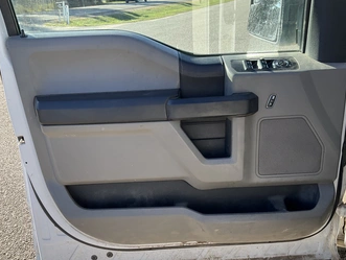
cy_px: 156
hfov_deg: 52.6
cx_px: 180
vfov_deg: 40.6
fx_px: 350
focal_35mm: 35
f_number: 1.8
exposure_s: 1/469
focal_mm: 3
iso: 25
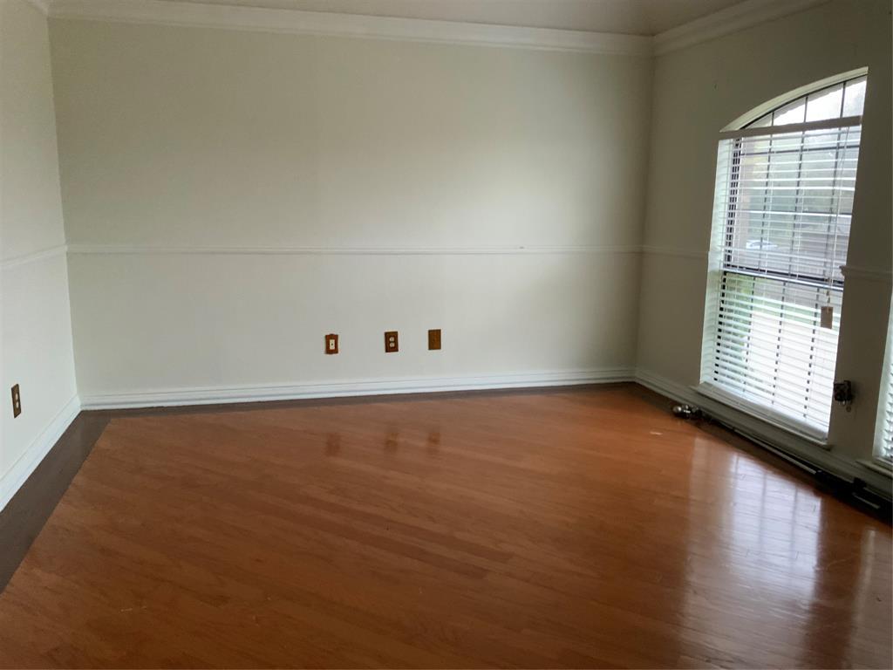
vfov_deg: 48.2
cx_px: 446
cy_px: 335
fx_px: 748
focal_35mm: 29
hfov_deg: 61.7
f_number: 1.8
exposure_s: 1/40
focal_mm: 3
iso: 250
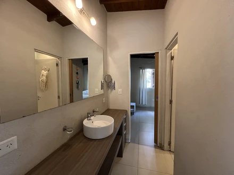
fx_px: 88
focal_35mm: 13
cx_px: 117
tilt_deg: -3.5
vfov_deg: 89.9
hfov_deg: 106.2
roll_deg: -0.2
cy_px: 88
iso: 320
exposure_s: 1/50
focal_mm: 1.57
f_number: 1.8
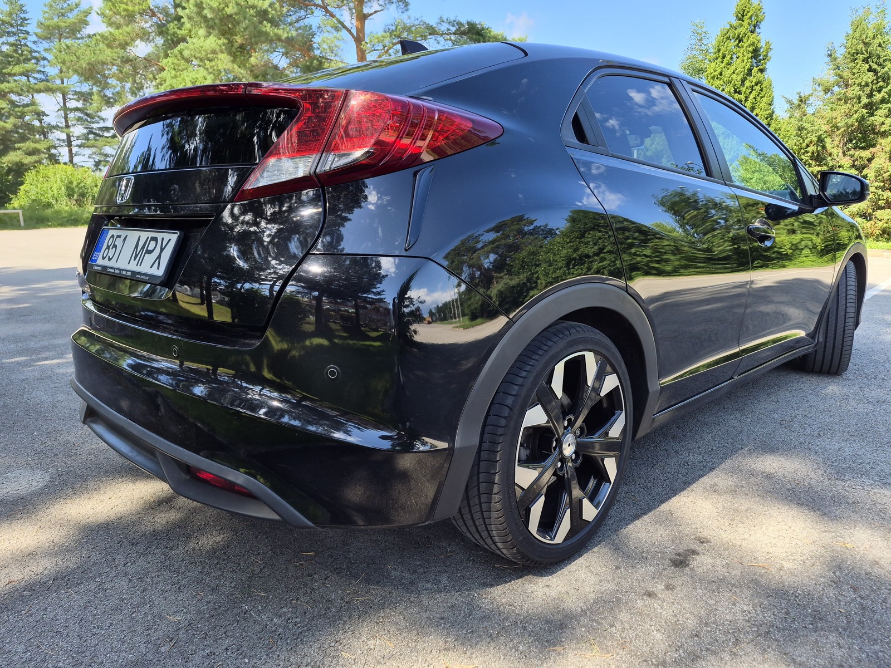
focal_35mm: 23
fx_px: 592
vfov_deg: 58.9
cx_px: 446
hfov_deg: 73.9
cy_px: 334
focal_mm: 5.4
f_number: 1.8
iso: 80
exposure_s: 1/1660
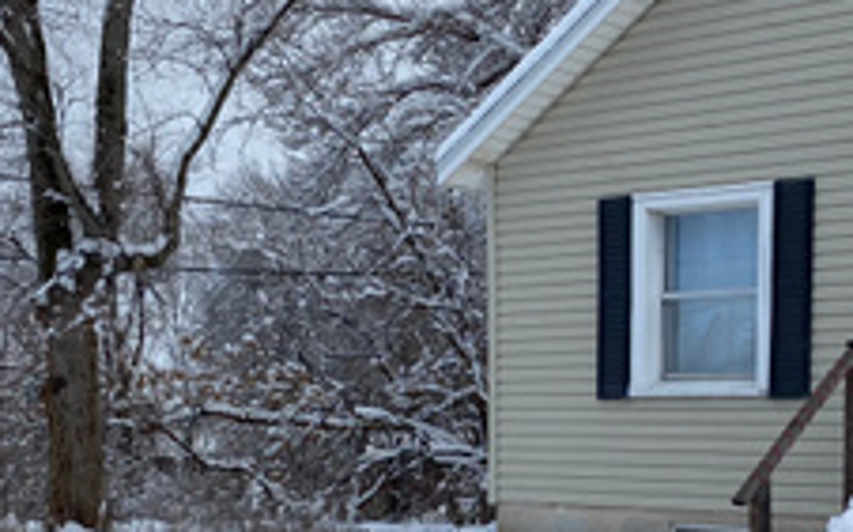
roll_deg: -0.8
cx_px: 619
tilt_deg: -3.0
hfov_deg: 26.2
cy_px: 460
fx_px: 1812
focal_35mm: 78
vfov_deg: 16.5
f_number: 1.8
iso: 32
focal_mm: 4.25
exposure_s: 1/6757
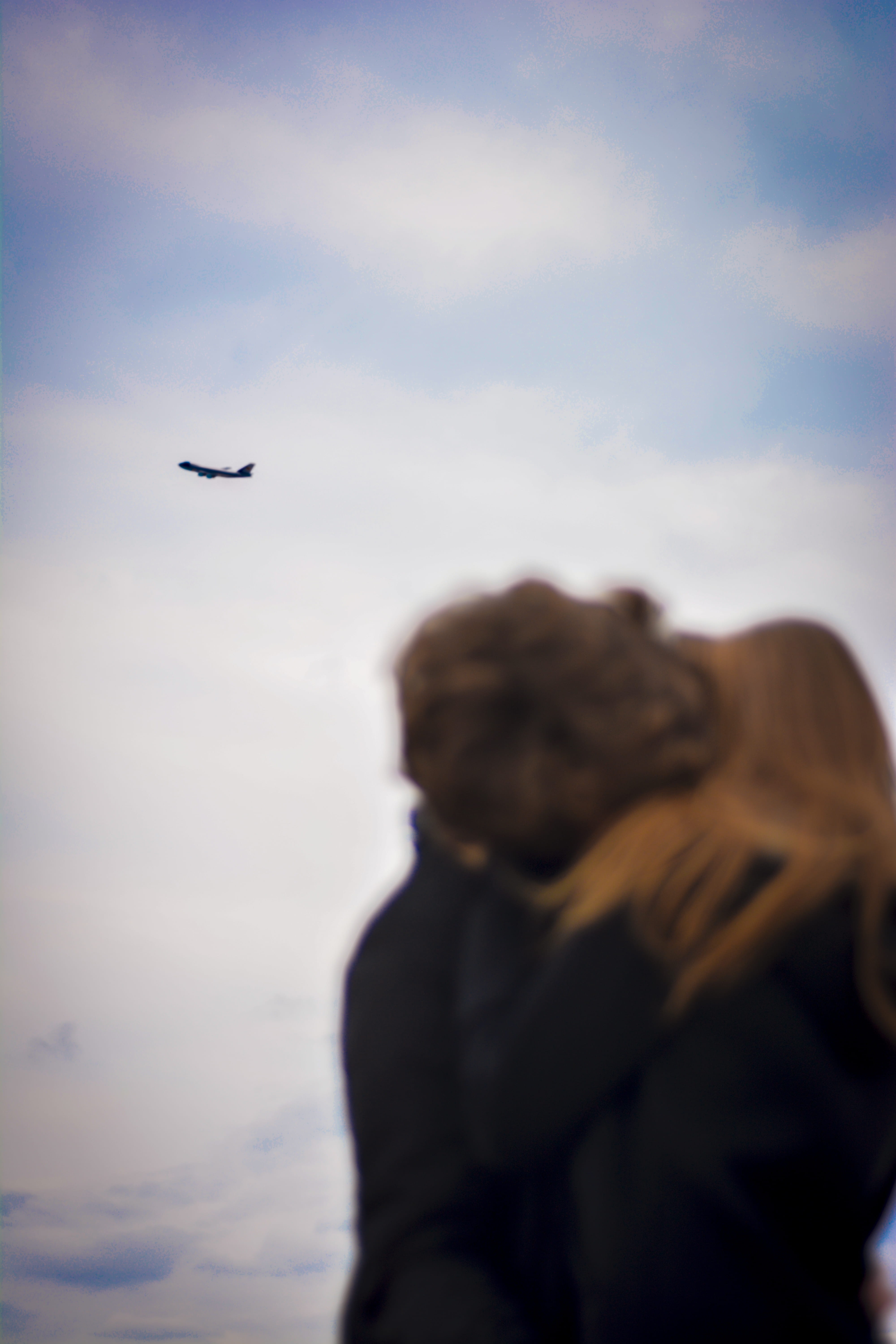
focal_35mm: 75
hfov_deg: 18.2
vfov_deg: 27.0
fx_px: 2800
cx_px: 448
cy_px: 672
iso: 100
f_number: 1.8
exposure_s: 1/2000
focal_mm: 50
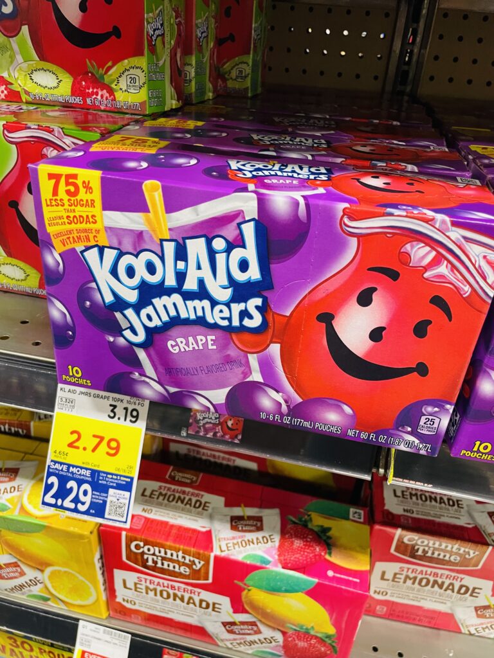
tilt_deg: -32.4
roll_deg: -2.7
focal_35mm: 26
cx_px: 247
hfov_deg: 53.1
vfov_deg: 67.3
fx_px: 495
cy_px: 329
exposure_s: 1/60
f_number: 1.6
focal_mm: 4.2
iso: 250
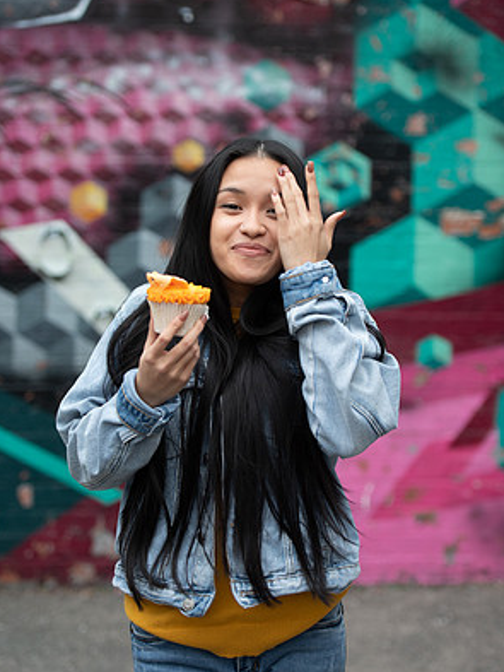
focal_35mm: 77
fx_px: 1494
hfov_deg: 19.1
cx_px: 251
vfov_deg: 25.3
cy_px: 347
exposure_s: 1/125
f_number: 2.8
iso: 250
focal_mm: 70
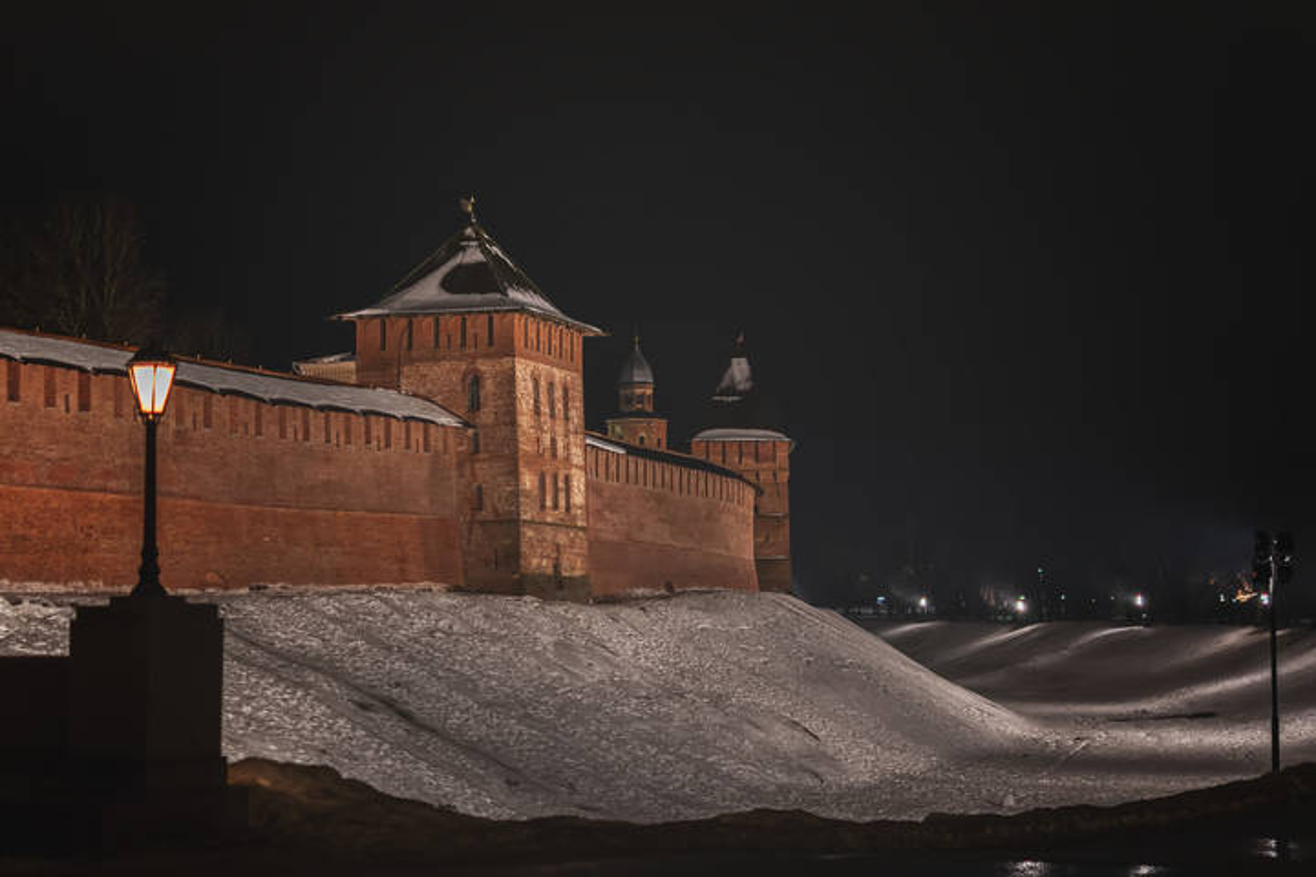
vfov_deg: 26.0
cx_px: 658
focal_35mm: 52
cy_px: 438
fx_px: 1901
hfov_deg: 38.2
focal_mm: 35
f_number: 1.8
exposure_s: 1/125
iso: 800
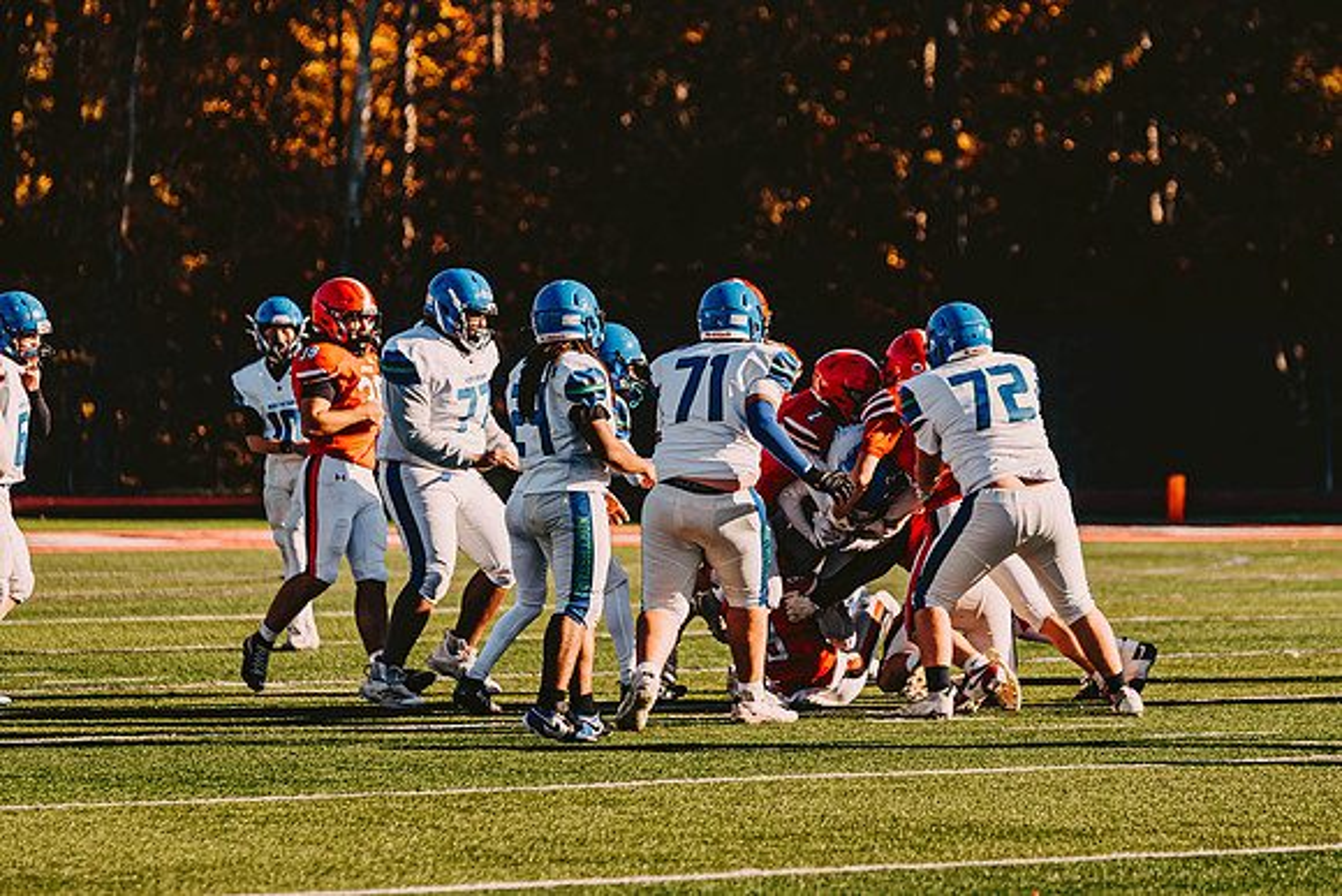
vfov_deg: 5.4
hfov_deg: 8.0
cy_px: 334
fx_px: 9551
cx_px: 774
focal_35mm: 256
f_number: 3.5
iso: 125
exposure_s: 1/2000
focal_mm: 195
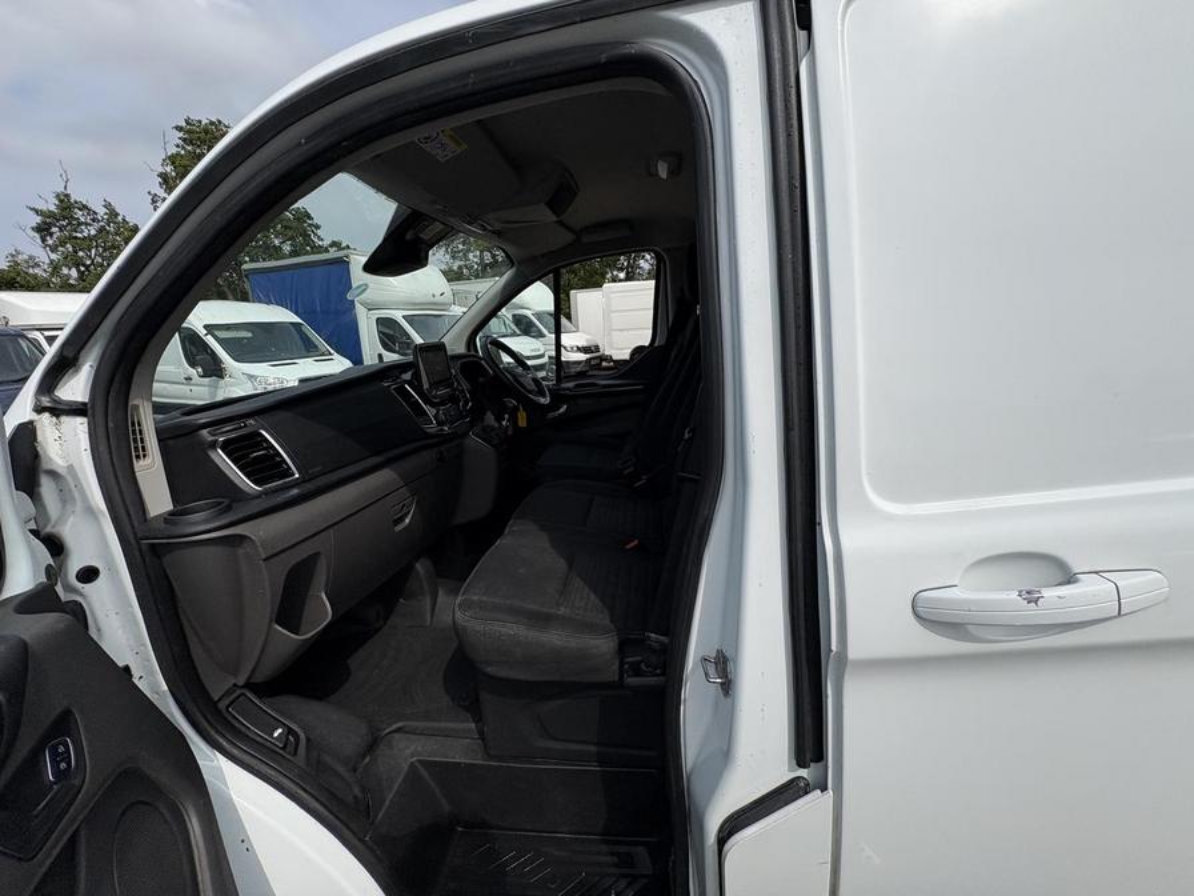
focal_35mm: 14
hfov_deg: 102.1
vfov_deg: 85.7
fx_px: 483
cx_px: 597
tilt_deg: -7.7
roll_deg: -3.7
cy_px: 448
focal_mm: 2.22
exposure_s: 1/2494
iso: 50
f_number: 2.2
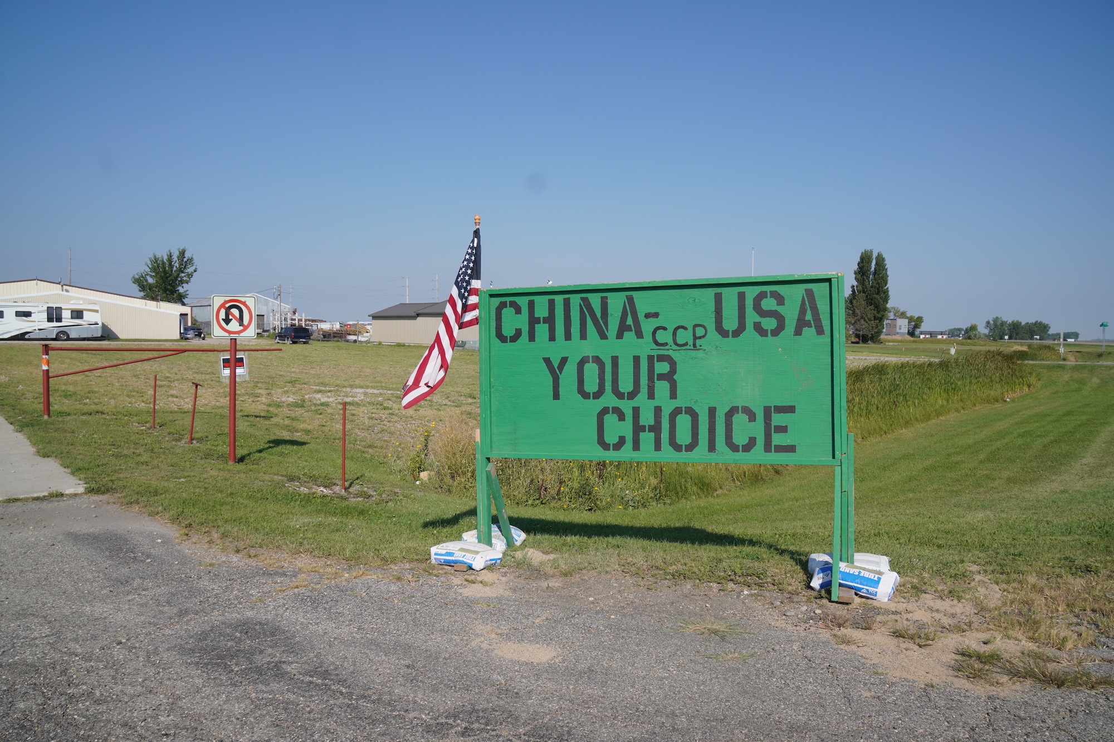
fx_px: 743
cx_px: 557
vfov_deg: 53.1
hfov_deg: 73.7
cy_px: 371
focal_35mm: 24
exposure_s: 1/400
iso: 100
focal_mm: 16
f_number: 8
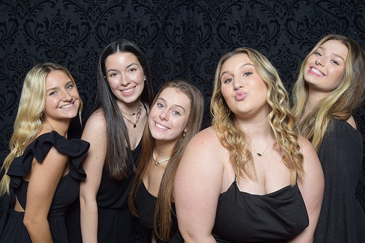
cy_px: 122
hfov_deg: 49.5
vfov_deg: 34.2
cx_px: 182
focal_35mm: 39
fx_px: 395
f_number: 20
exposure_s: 1/60
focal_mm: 26
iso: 500
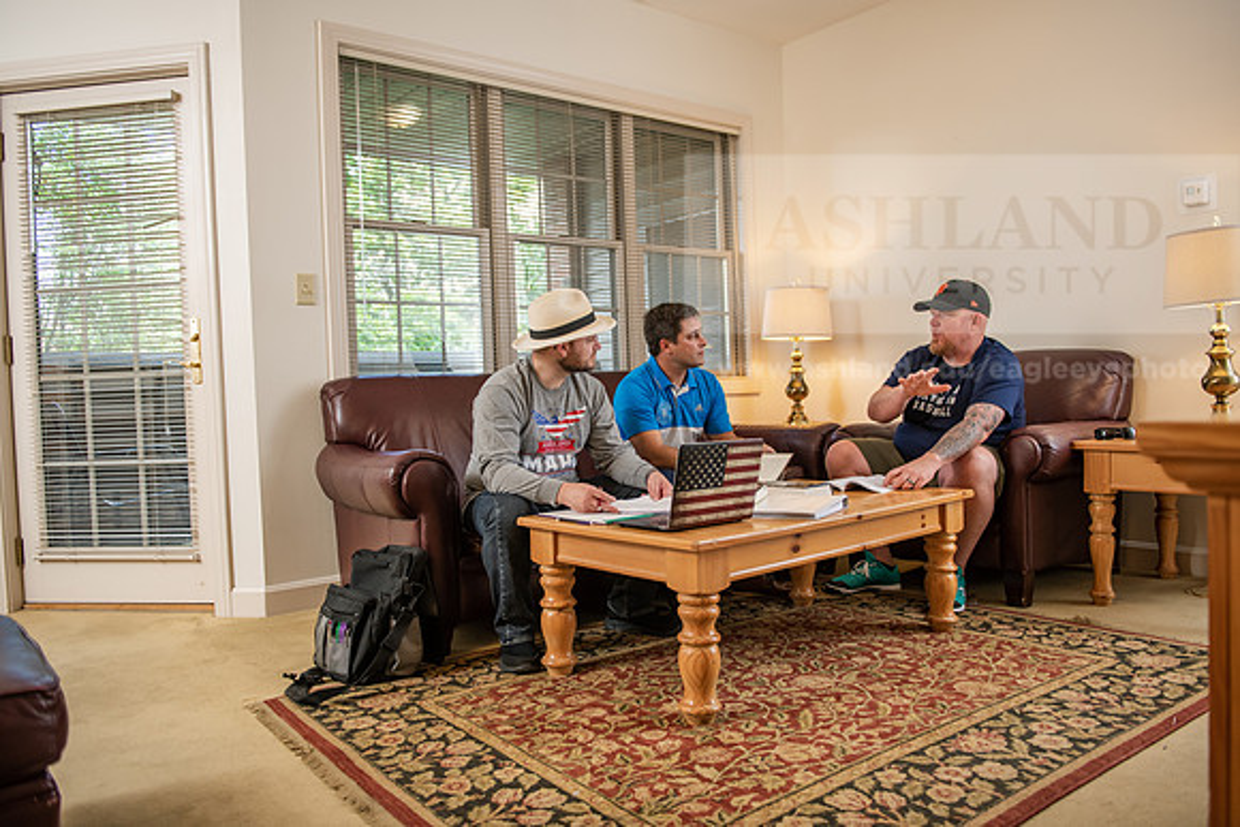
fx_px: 930
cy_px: 414
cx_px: 620
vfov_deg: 48.0
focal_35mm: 27
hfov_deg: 67.4
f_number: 3.2
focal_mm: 27
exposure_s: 1/160
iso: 640
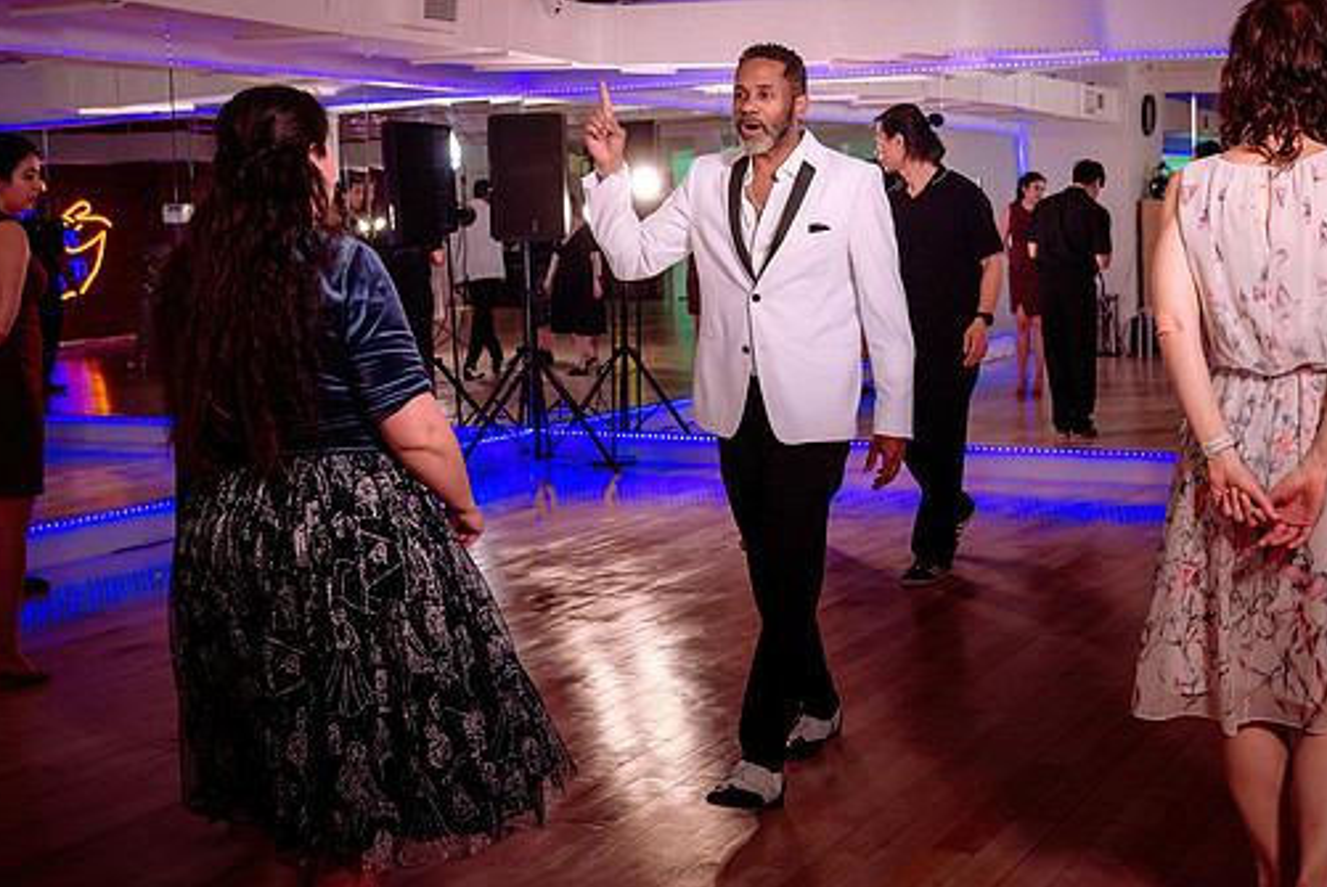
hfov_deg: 38.0
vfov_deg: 26.0
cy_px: 352
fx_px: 1918
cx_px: 803
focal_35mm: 52
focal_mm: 38
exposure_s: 1/160
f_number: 4
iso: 640
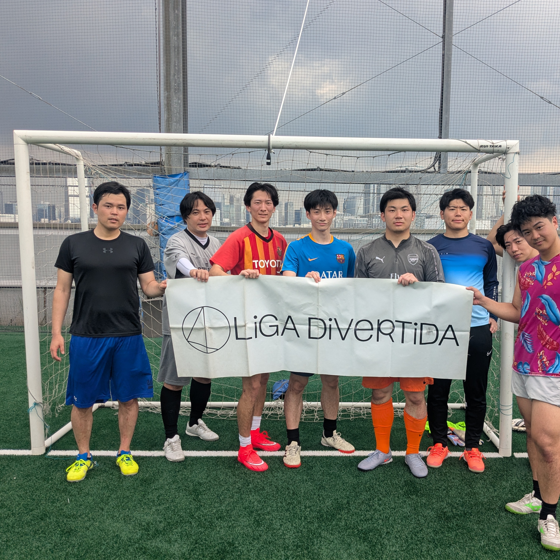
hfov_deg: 50.7
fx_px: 586
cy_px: 279
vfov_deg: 51.1
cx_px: 339
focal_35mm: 32
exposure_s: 1/487
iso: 55
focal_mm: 4.38
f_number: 1.73
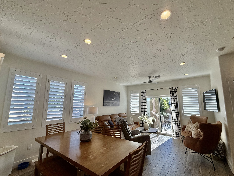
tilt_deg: +8.1
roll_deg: -0.3
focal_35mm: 15
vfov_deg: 81.7
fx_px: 101
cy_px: 91
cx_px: 125
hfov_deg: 98.0
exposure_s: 1/286
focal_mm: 2.22
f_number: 2.2
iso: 64
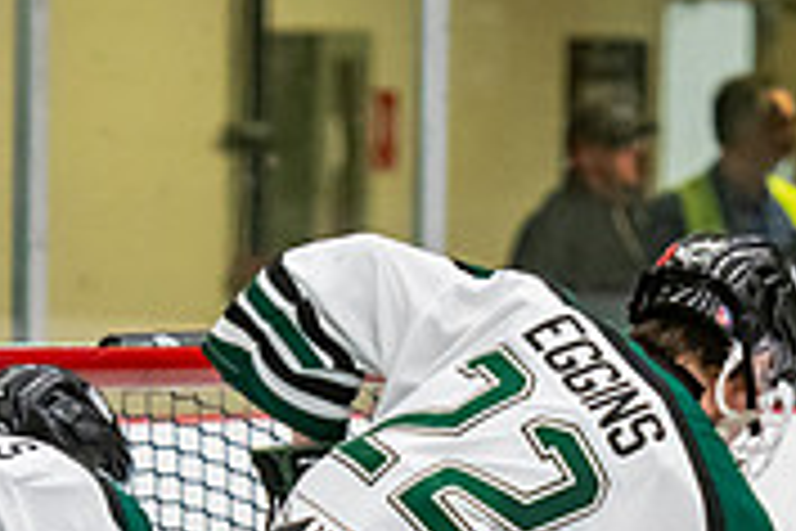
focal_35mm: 502
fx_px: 11099
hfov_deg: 4.1
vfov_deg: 2.7
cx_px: 458
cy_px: 823
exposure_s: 1/640
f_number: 3.2
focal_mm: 125
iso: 2000
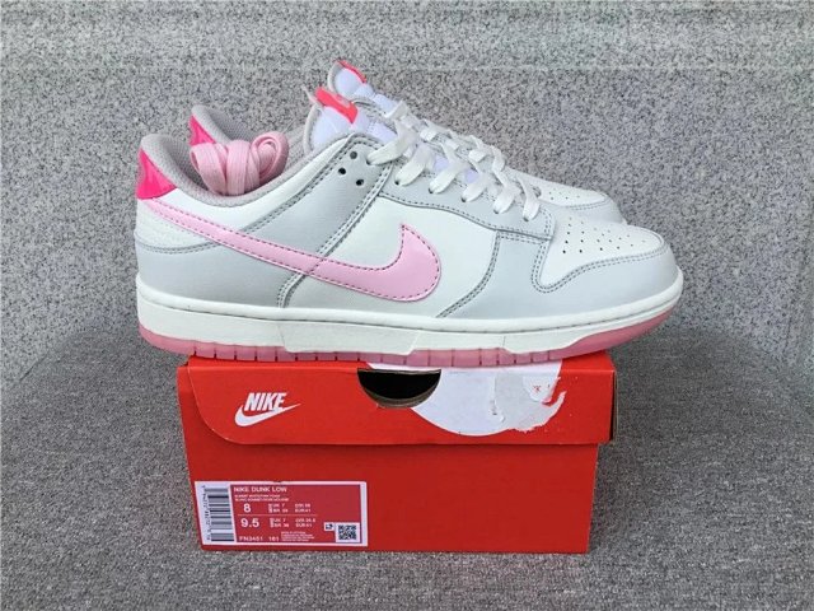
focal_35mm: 31
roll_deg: +0.6
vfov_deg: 45.4
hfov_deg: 58.4
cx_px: 407
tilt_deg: -21.0
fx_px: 729
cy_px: 306
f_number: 2.4
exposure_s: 1/463
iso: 25
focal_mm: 3.3
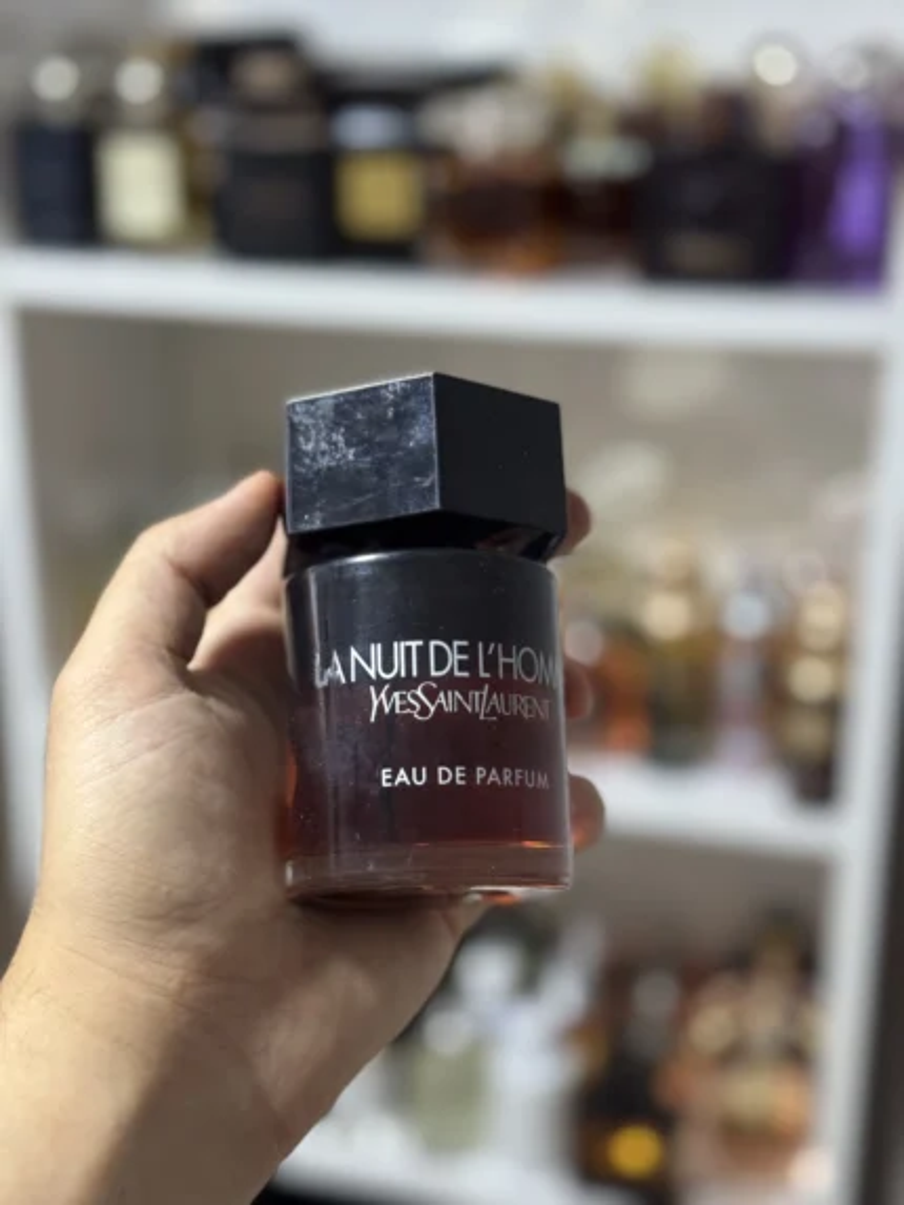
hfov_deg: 30.3
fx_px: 1671
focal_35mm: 48
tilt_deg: -19.7
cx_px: 452
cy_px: 602
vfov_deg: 39.6
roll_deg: -0.9
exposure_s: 1/50
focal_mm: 6.76
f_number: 1.78
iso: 250
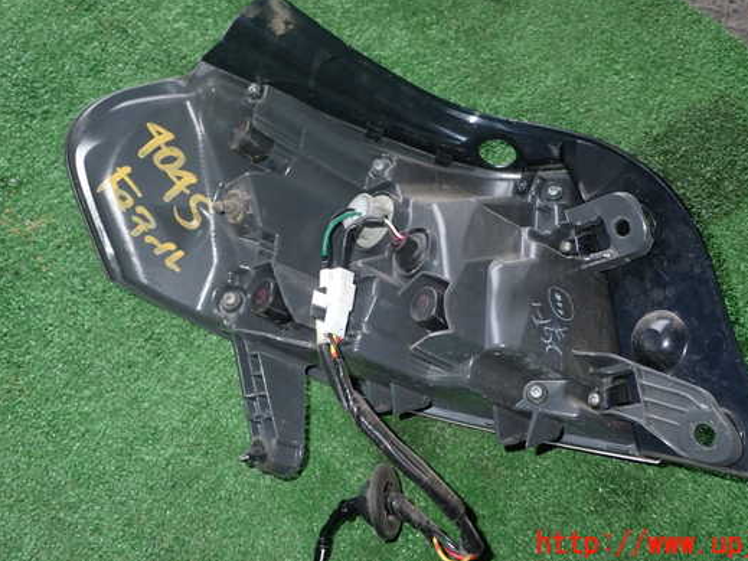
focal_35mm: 37
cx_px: 429
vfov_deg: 38.6
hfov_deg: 50.0
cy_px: 238
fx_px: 799
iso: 200
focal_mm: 5.79
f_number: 7.1
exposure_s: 1/30
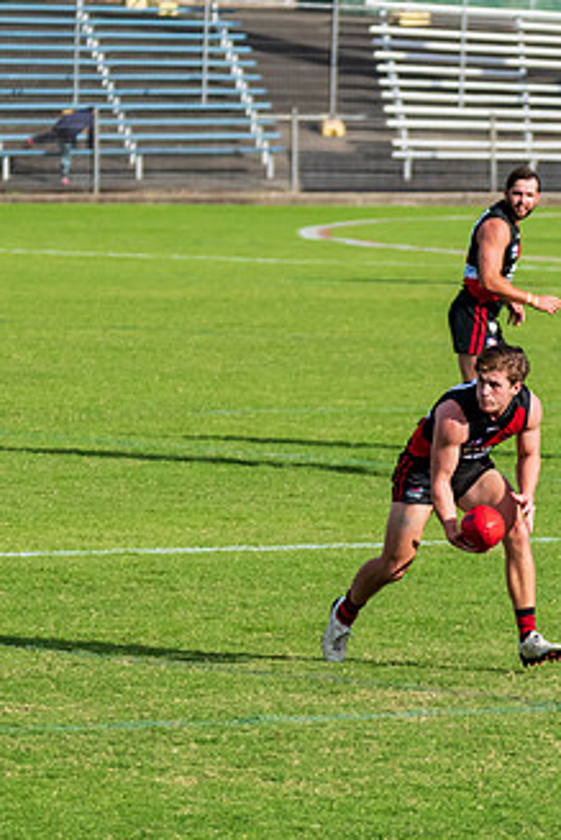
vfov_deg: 3.6
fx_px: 13239
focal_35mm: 567
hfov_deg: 2.4
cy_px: 560
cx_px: 485
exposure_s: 1/4000
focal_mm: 240
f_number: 5.3
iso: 1000
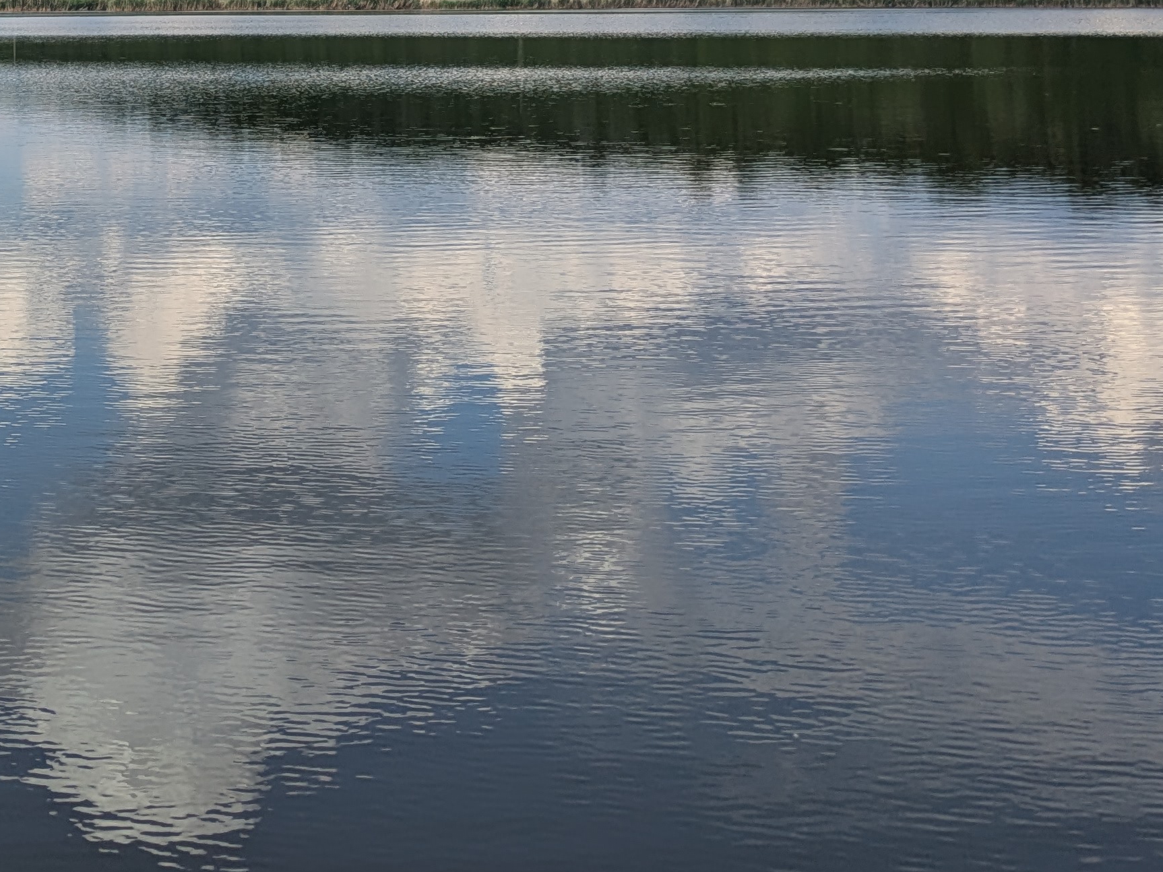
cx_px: 183
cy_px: -196
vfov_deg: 20.4
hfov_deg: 28.2
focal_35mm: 67
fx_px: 2251
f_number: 1.89
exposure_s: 1/3226
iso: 50
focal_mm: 5.43
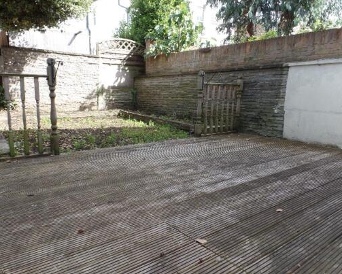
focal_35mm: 26
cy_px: 144
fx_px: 263
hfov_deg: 65.8
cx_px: 153
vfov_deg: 55.0
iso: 80
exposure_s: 1/125
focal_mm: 4.1
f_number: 3.5
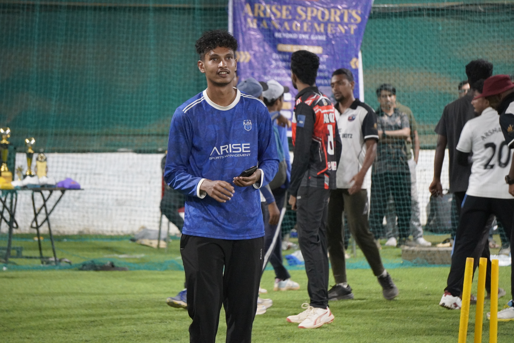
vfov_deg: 6.2
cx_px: 257
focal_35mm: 220
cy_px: 172
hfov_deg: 9.3
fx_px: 3150
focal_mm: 147
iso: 6400
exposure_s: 1/90
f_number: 5.6
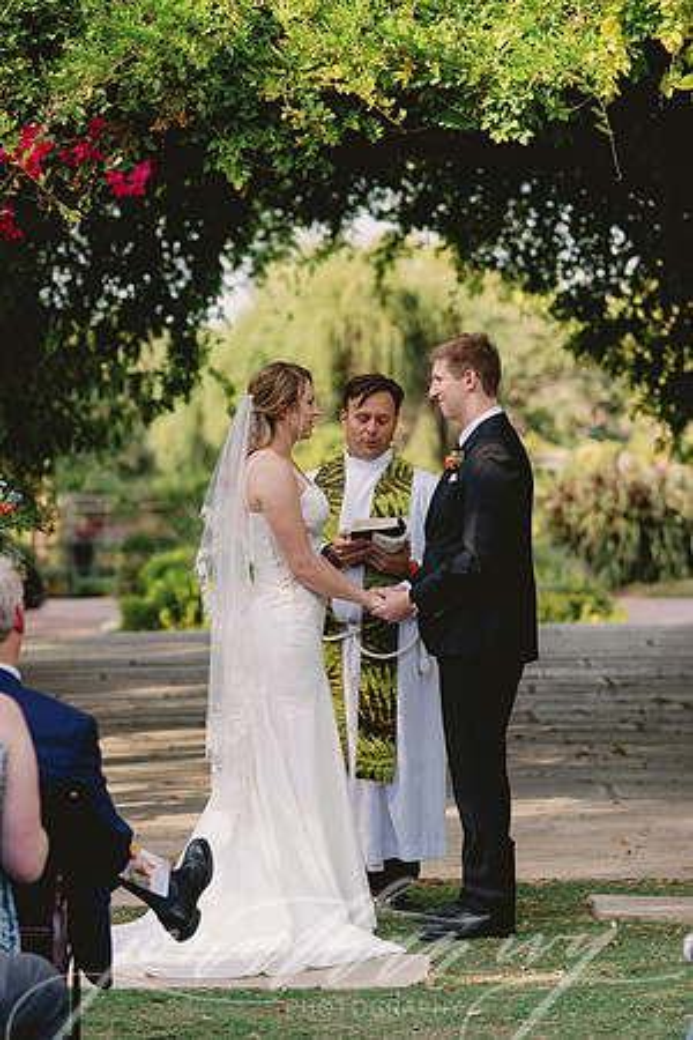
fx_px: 3320
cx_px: 346
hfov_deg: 11.9
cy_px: 520
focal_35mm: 115
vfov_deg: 17.8
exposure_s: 1/320
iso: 200
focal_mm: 115
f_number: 3.5
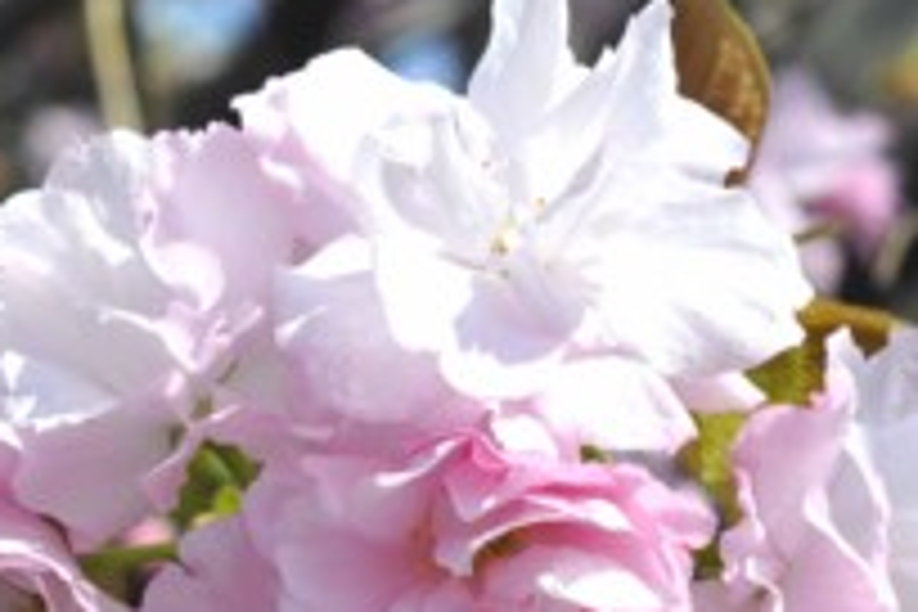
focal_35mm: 147
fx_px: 3748
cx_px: 446
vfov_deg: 9.3
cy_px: 585
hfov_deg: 14.0
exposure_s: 1/320
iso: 200
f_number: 9
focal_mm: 40
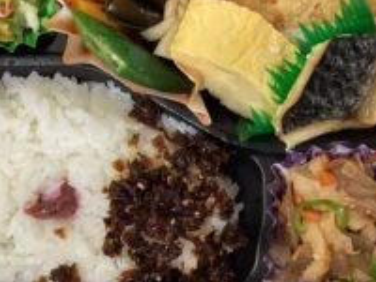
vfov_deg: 25.2
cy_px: 127
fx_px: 630
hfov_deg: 33.2
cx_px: 155
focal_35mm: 58
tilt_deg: -86.5
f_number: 2.4
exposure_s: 1/50
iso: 320
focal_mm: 3.3
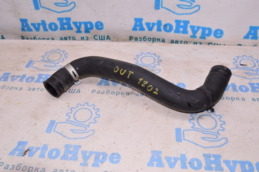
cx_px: 130
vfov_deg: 38.3
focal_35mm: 34
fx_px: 248
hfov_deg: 55.1
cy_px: 86
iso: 1600
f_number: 8
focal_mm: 23
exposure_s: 1/160
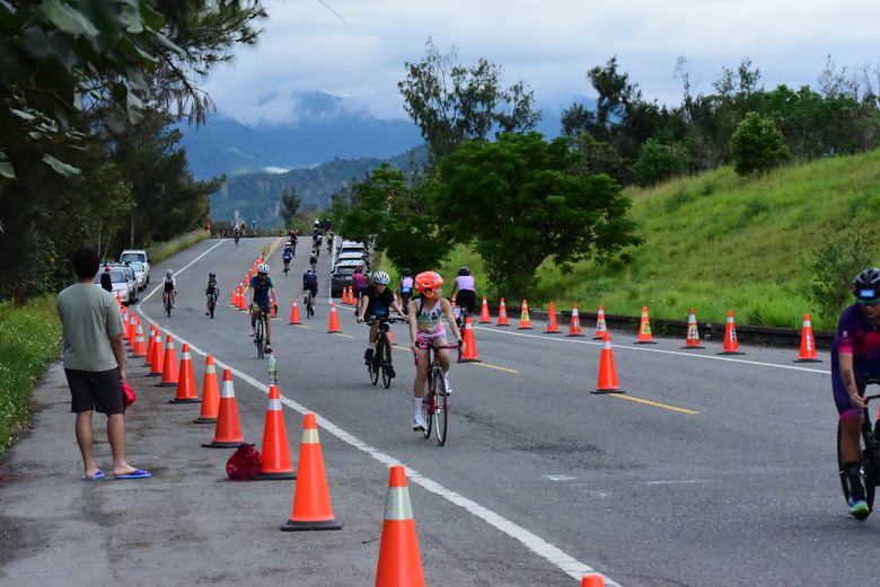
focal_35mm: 100
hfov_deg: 20.4
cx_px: 440
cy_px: 294
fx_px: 2446
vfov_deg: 13.7
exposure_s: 1/3200
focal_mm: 100
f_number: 14
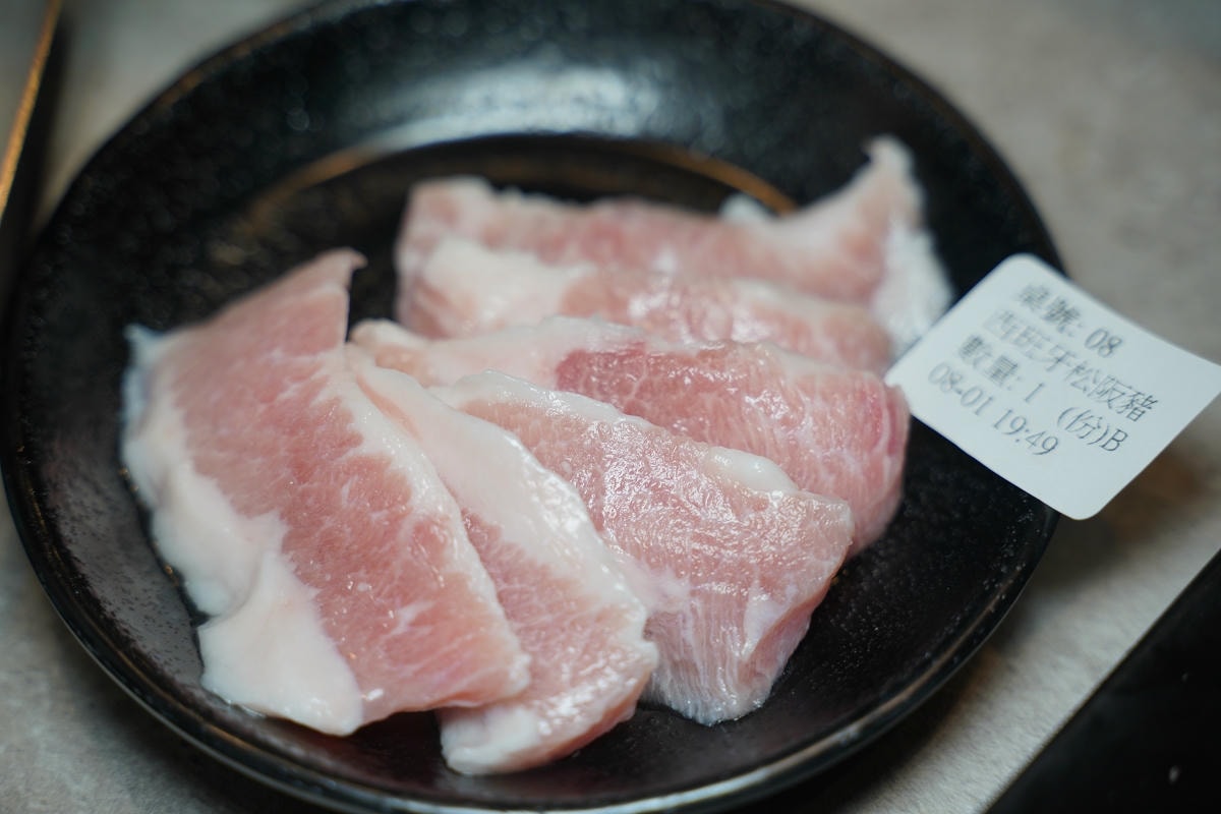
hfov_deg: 27.0
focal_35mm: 75
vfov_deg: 18.2
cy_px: 407
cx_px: 610
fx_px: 2544
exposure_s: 1/80
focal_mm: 75
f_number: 4
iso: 125
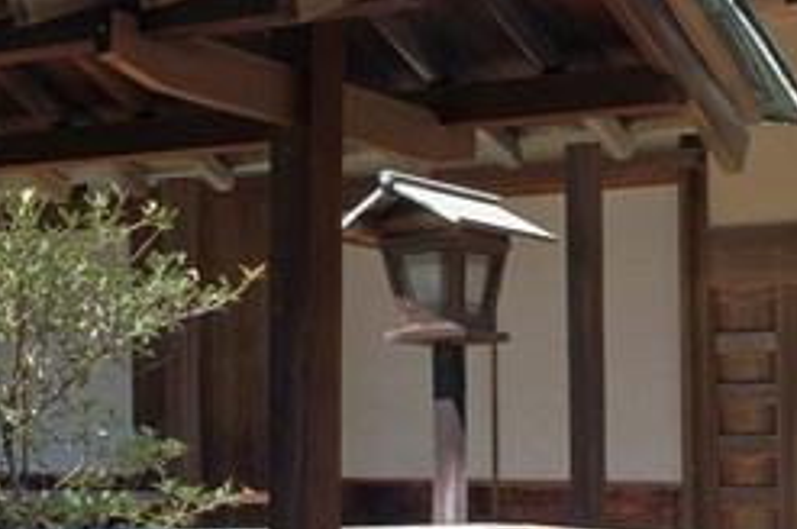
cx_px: 497
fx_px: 1892
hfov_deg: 23.7
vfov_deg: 15.9
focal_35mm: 86
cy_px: 314
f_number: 6.3
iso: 100
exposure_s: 1/100
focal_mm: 11
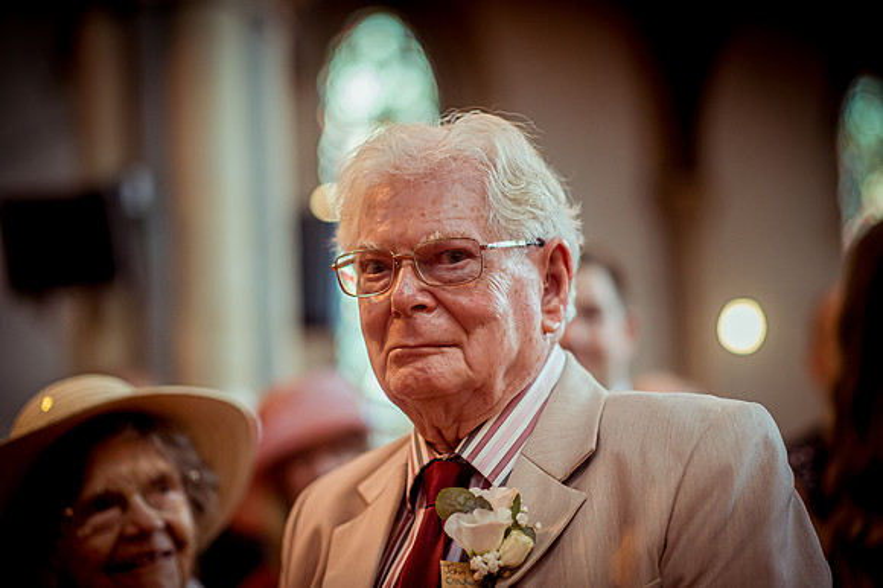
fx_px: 2084
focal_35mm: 85
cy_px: 294
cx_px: 442
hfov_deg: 23.9
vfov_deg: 16.1
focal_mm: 85
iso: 2500
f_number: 2.2
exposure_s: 1/500
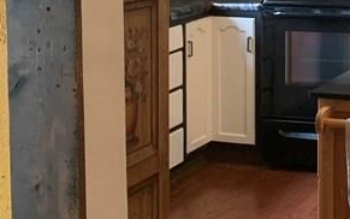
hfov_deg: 20.1
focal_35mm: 97
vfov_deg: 13.2
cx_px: 420
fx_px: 925
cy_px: -41
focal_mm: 4.25
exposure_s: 1/60
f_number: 1.8
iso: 160
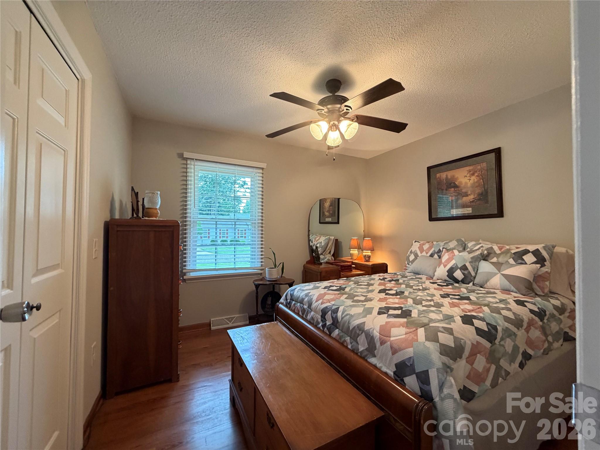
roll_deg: +0.4
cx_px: 300
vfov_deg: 85.7
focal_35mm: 14
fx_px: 243
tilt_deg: +1.1
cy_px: 225
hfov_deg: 102.1
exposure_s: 1/60
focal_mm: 2.22
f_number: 2.2
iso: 320
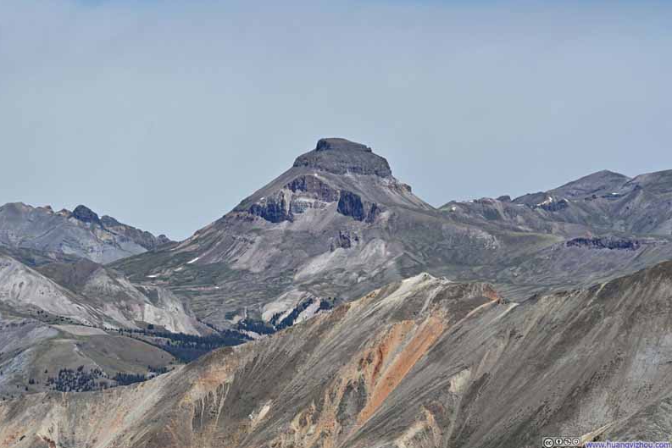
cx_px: 334
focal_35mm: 121
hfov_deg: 16.9
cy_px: 225
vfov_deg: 11.3
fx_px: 2259
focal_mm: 120
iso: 64
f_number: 9
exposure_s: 1/500
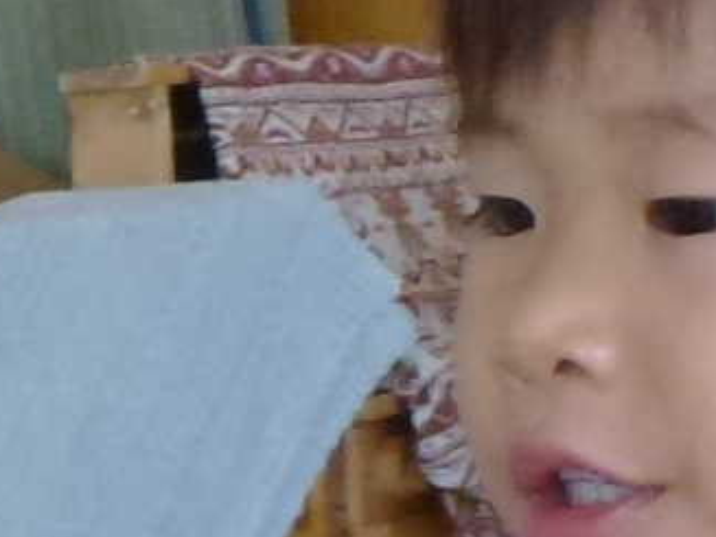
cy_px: 782
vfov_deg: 7.8
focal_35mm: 188
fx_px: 3887
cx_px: -874
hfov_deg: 9.6
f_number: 3.3
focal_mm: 4.3
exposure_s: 1/60
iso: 320
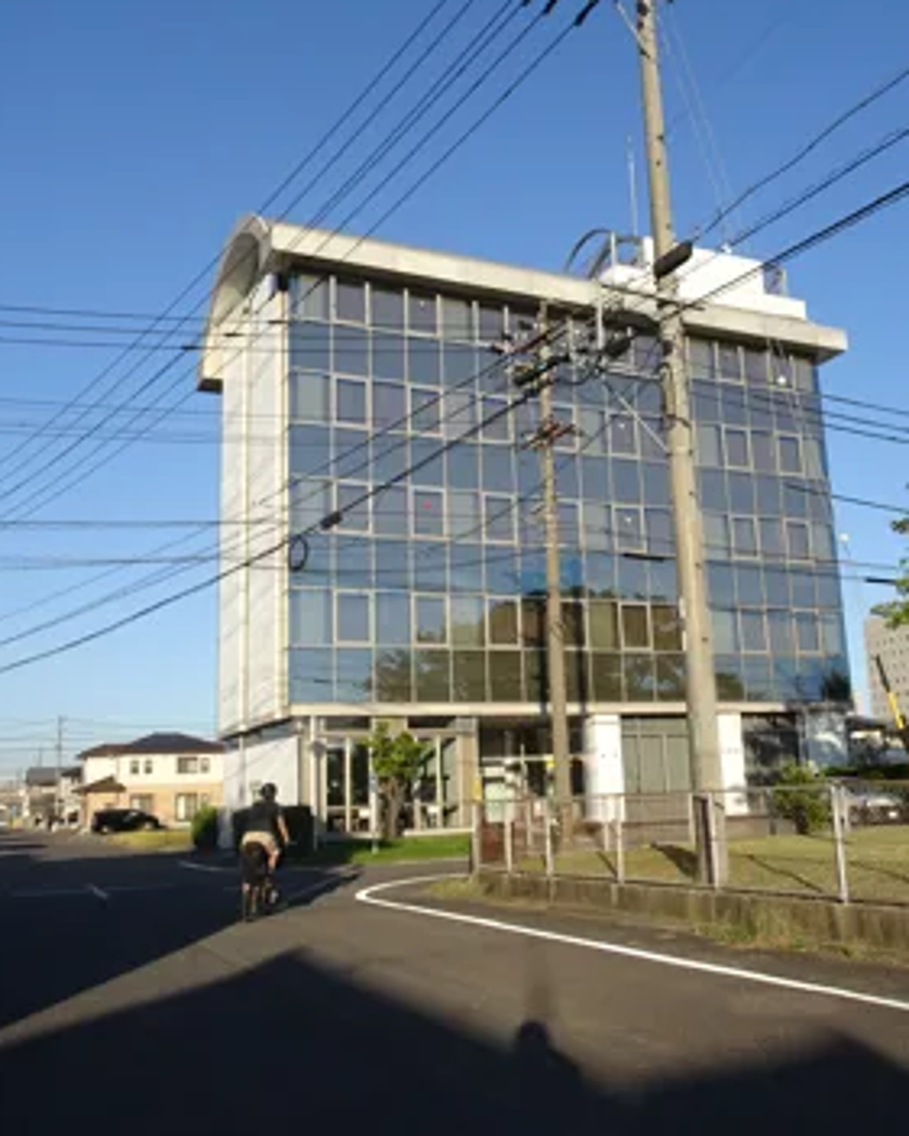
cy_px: 560
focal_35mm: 32
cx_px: 521
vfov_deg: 55.6
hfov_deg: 45.7
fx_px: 1076
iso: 80
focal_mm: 4.1
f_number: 4.5
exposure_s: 1/400
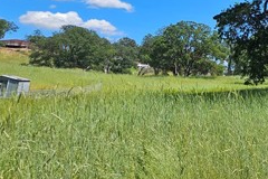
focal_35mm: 36
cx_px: 306
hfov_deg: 40.7
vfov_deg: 35.8
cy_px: 38
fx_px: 268
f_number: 2.2
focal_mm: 2.2
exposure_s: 1/1728
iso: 50
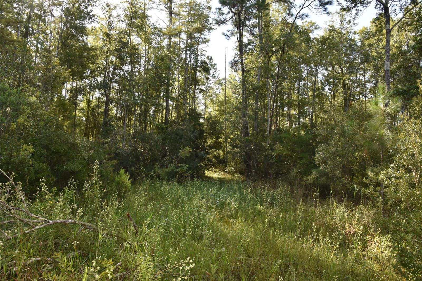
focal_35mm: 24
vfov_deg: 53.1
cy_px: 140
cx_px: 211
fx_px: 281
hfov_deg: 73.7
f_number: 10
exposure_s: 1/200
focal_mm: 24
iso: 1250
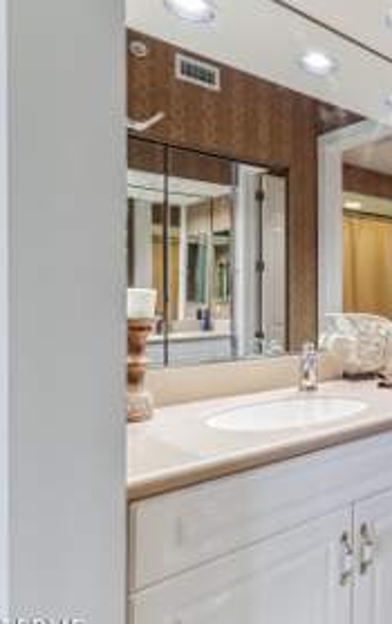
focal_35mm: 28
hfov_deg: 34.4
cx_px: 486
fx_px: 477
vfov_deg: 66.4
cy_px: 301
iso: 400
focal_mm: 16
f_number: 8
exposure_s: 1/10
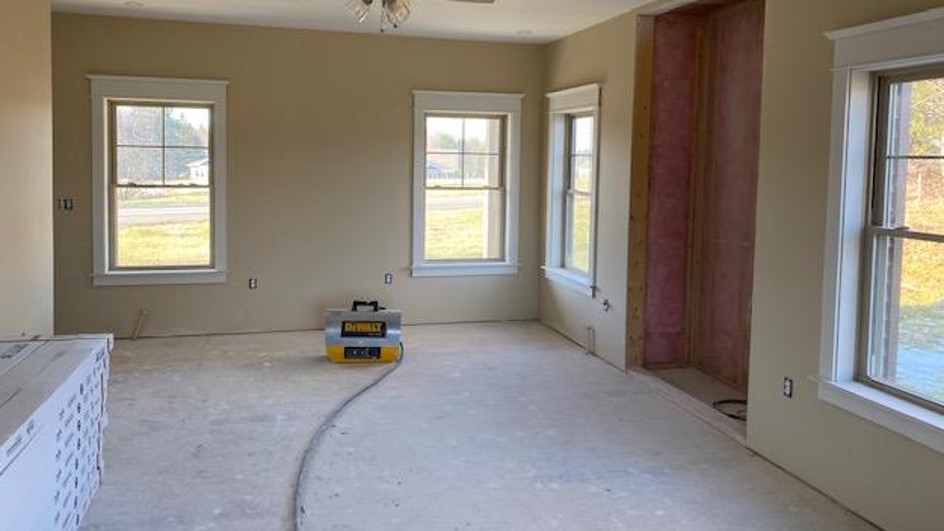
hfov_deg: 66.0
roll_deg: -1.3
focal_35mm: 29
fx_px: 726
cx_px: 465
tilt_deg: -3.3
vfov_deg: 39.9
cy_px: 195
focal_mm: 4.25
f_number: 1.8
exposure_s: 1/121
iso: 125
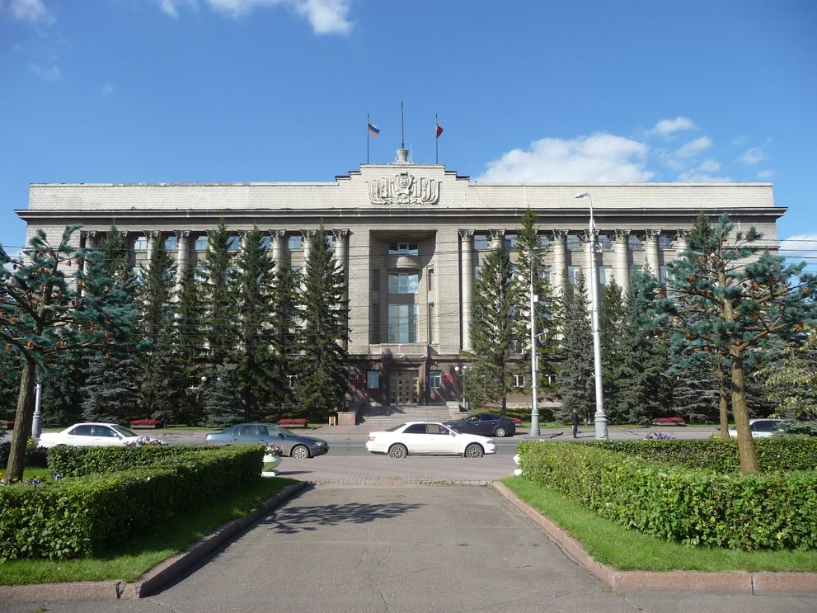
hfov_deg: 63.5
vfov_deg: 49.7
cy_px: 306
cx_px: 408
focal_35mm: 28
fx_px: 661
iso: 100
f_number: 3.3
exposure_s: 1/800
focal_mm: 4.7
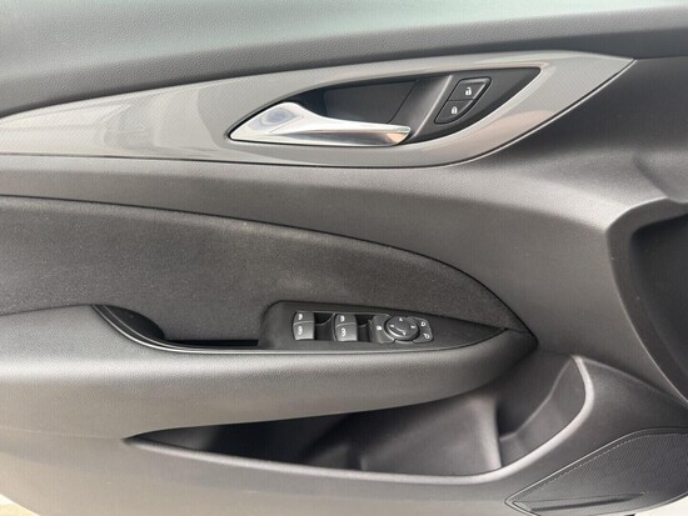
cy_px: 258
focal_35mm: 24
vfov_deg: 56.9
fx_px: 477
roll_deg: +3.4
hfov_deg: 71.6
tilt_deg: -33.8
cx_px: 344
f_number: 1.78
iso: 200
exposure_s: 1/121
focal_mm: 6.76
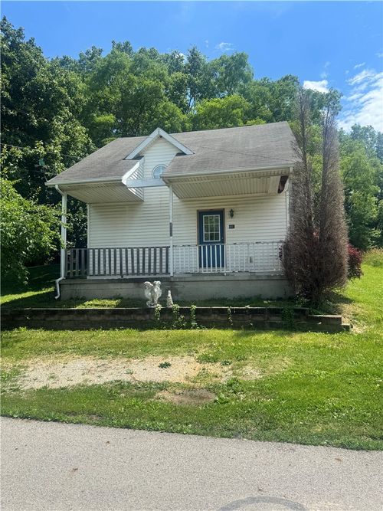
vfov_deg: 71.6
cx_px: 192
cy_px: 256
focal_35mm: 24
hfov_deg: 56.8
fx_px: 354
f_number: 1.78
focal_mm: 6.76
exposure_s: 1/3802
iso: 80
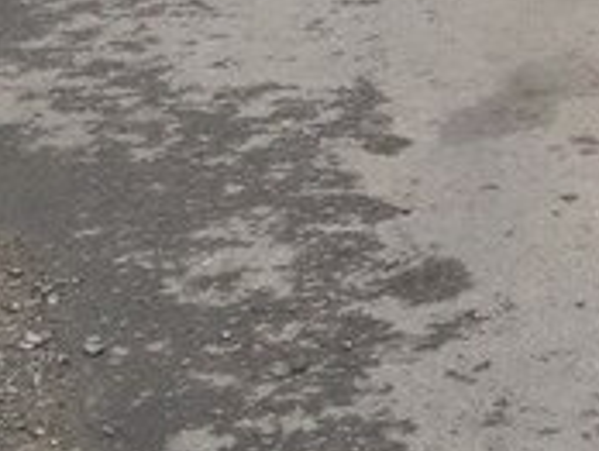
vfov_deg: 13.6
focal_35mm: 106
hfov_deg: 17.5
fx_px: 1837
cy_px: -112
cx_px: 744
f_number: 1.9
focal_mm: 3.7
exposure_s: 1/1111
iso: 40
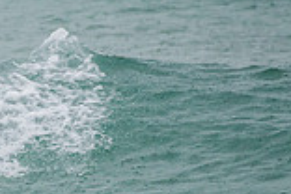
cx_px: -117
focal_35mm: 2283
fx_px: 18453
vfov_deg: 0.6
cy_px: 104
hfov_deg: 0.9
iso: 360
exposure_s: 1/320
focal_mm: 500
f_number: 5.6
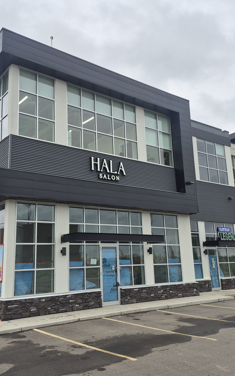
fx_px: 338
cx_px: 113
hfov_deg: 38.3
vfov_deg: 58.1
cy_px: 189
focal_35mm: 33
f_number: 1.8
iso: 25
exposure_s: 1/410
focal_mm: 5.4
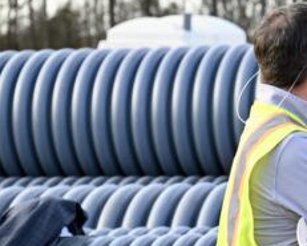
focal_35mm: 218
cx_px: 403
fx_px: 1982
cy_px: 197
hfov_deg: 8.7
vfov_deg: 7.1
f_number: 4
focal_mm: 70
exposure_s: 1/250
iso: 100
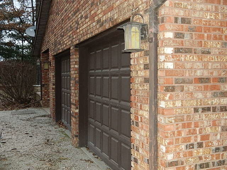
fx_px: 269
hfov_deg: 45.8
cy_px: 85
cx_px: 114
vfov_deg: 35.1
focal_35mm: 41
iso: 400
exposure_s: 1/30
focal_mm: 7.3
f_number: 3.5
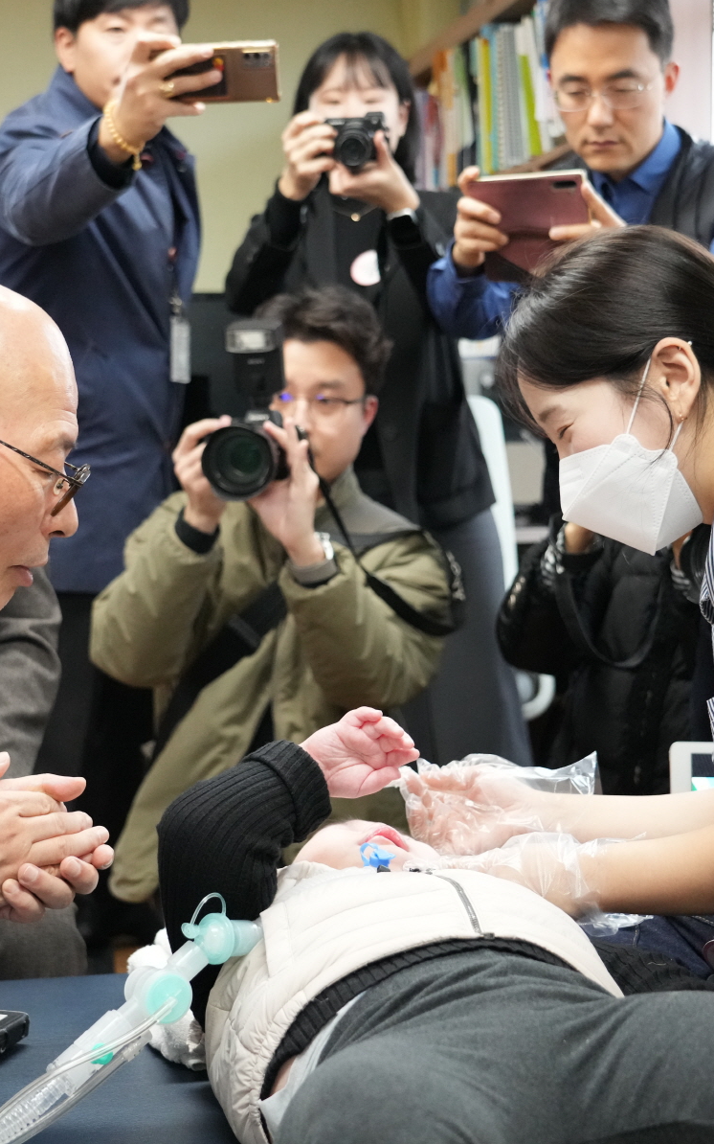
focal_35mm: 63
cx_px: 306
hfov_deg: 20.6
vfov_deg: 32.5
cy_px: 571
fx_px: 1962
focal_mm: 41
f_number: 4
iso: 6400
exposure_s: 1/160
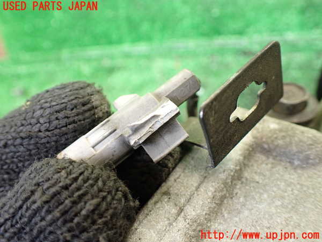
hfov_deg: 60.0
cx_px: 161
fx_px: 279
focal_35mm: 30
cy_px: 121
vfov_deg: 46.8
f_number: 2.3
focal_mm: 5.4
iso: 400
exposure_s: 1/125
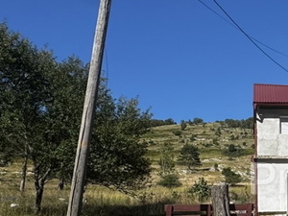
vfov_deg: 25.5
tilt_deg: +8.5
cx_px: 366
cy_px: 182
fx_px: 466
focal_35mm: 56
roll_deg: +2.8
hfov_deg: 28.7
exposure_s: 1/2494
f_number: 2.2
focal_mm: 2.22
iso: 50
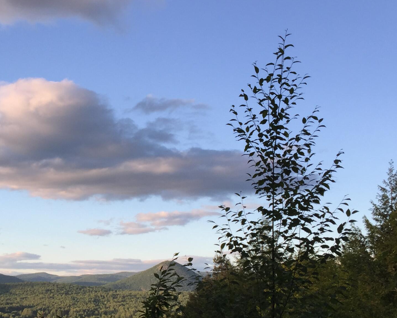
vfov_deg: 25.5
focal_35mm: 59
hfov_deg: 30.2
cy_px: 233
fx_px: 693
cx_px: 21
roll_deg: -3.2
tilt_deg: +9.1
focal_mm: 4.15
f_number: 2.2
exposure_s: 1/527
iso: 32
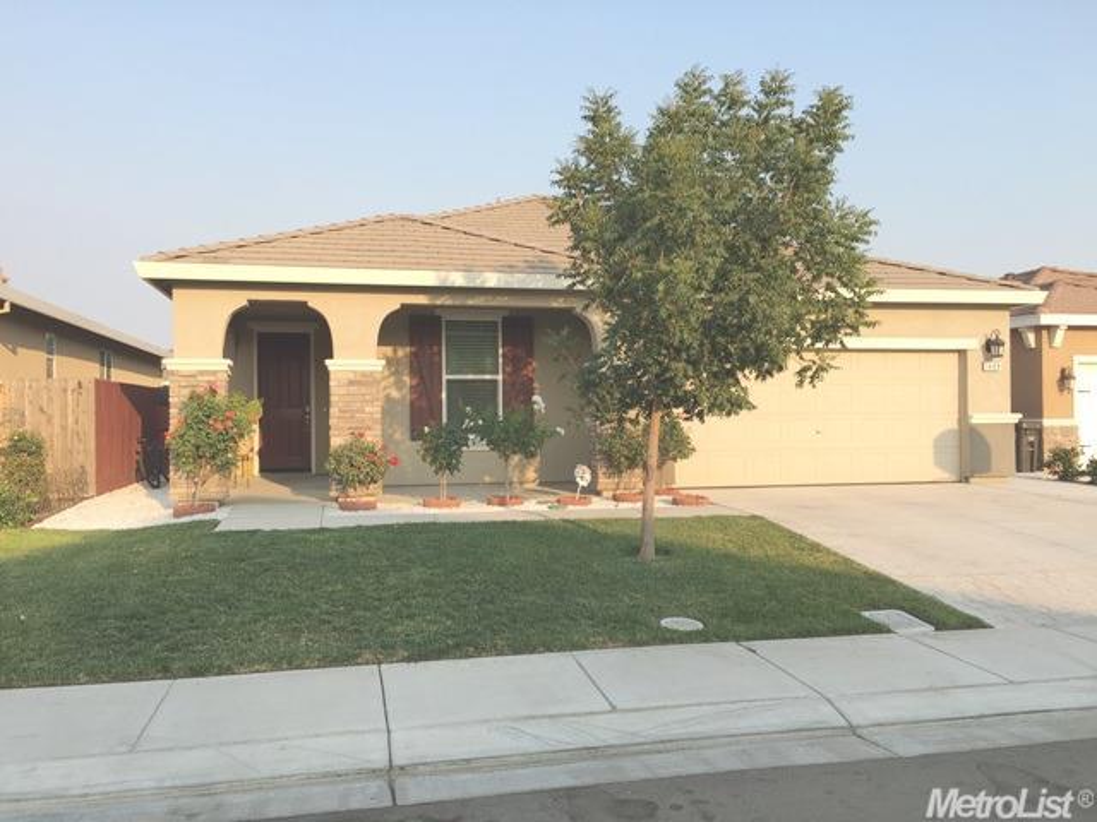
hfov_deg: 61.7
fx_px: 919
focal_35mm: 29
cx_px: 548
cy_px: 411
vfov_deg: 48.2
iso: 25
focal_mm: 4.15
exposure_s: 1/425
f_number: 2.2
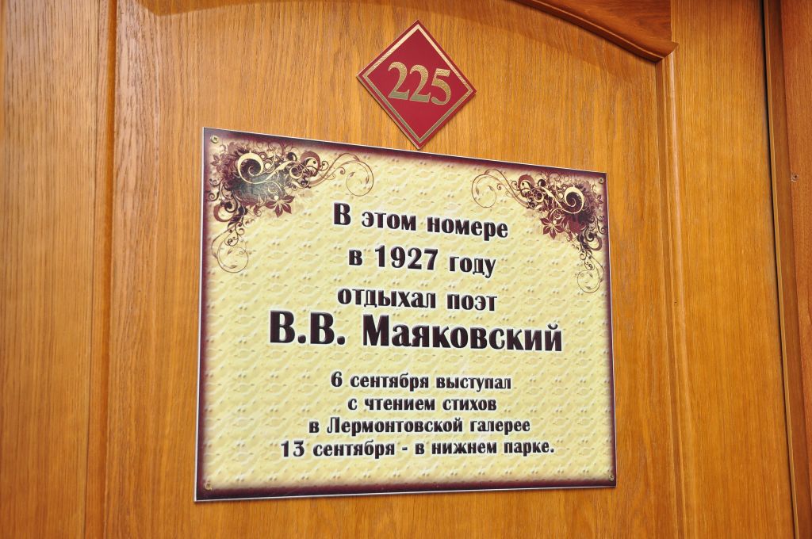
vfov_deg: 26.4
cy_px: 270
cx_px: 406
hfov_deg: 38.9
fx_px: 1149
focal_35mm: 51
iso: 400
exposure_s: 1/30
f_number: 4.5
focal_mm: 34
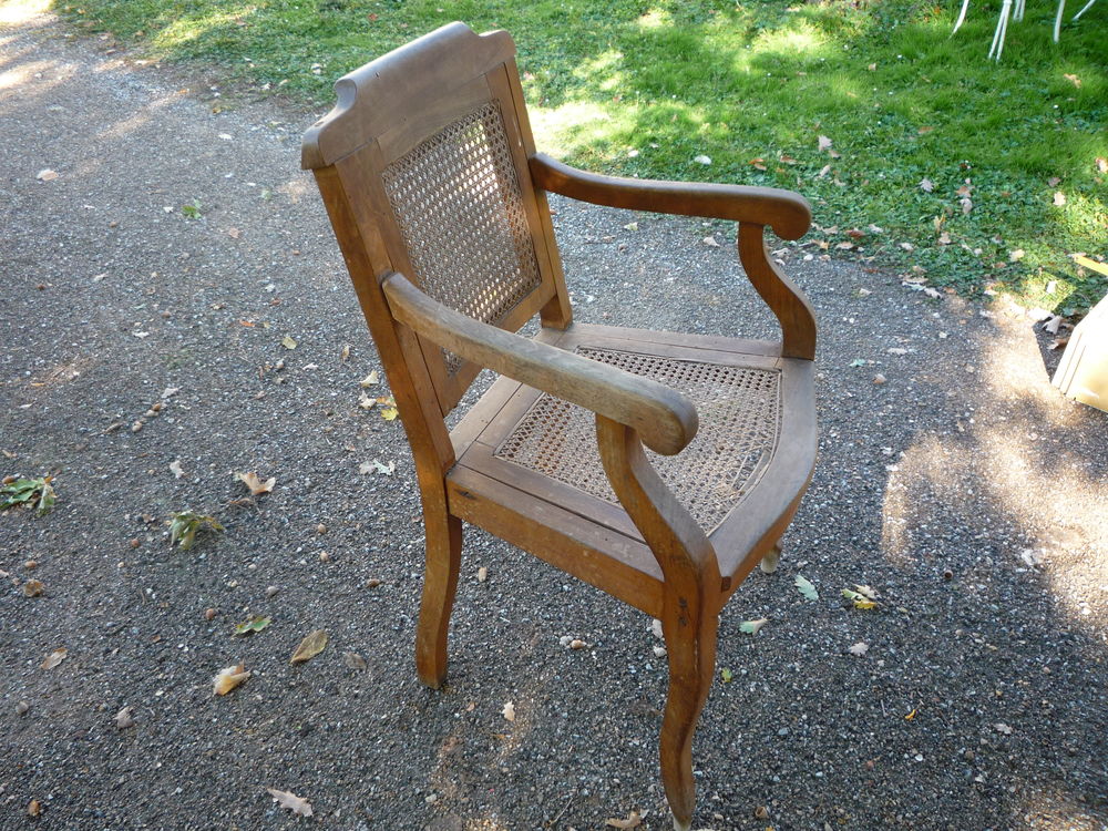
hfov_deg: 60.0
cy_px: 416
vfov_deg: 46.8
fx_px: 960
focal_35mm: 30
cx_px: 554
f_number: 3.3
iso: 100
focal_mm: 5.2
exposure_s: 1/50
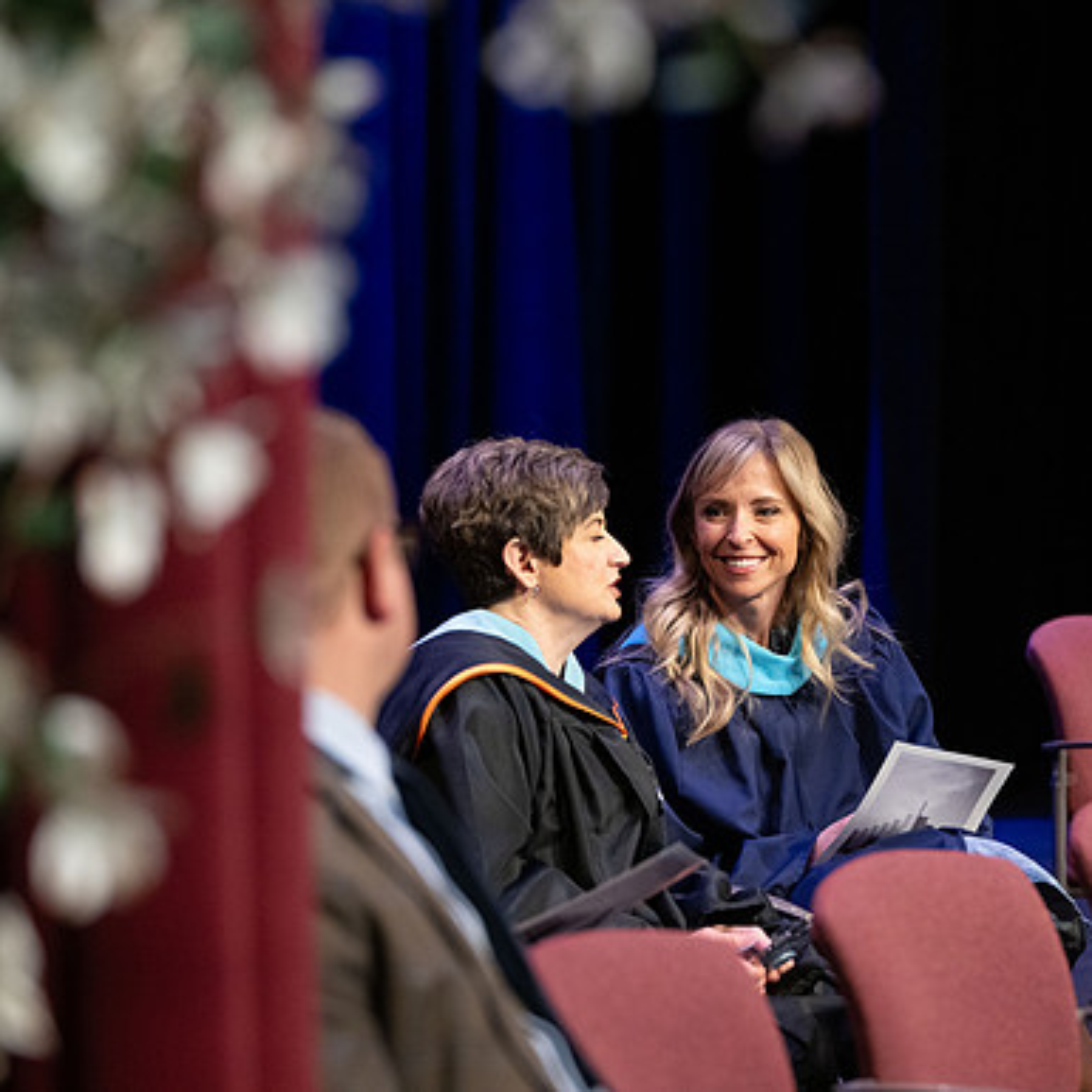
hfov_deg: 12.4
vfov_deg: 12.4
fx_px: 5032
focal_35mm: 141
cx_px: 729
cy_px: 546
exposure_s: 1/320
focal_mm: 110
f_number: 3.2
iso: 3200
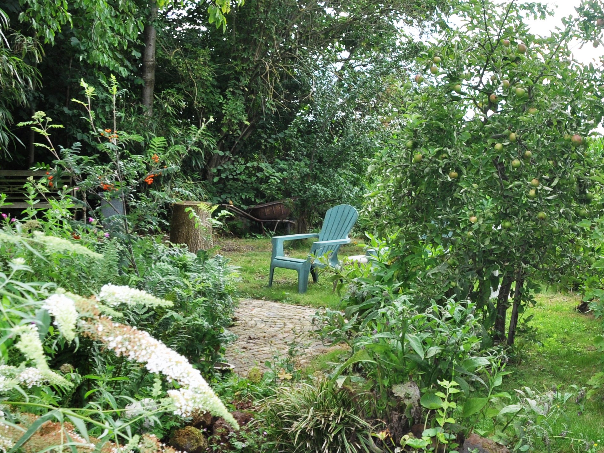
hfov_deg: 28.4
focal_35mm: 65
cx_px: 567
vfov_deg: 22.4
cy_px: 319
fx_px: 1134
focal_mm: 20
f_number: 8
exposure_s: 1/200
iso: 200
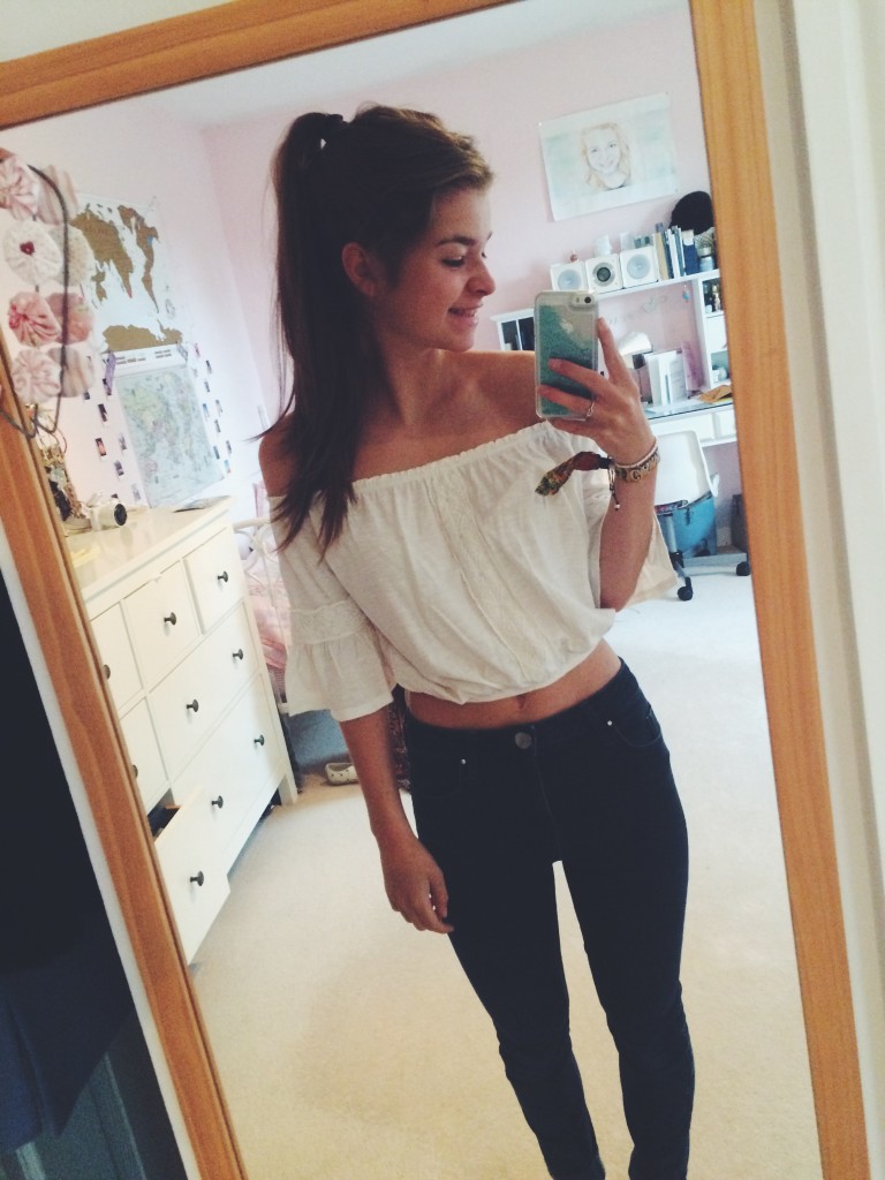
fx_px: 989
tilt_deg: -12.7
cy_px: 590
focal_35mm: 29
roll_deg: +12.1
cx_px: 442
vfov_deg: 61.7
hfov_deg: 48.2
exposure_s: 1/30
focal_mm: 4.15
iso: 320
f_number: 2.2
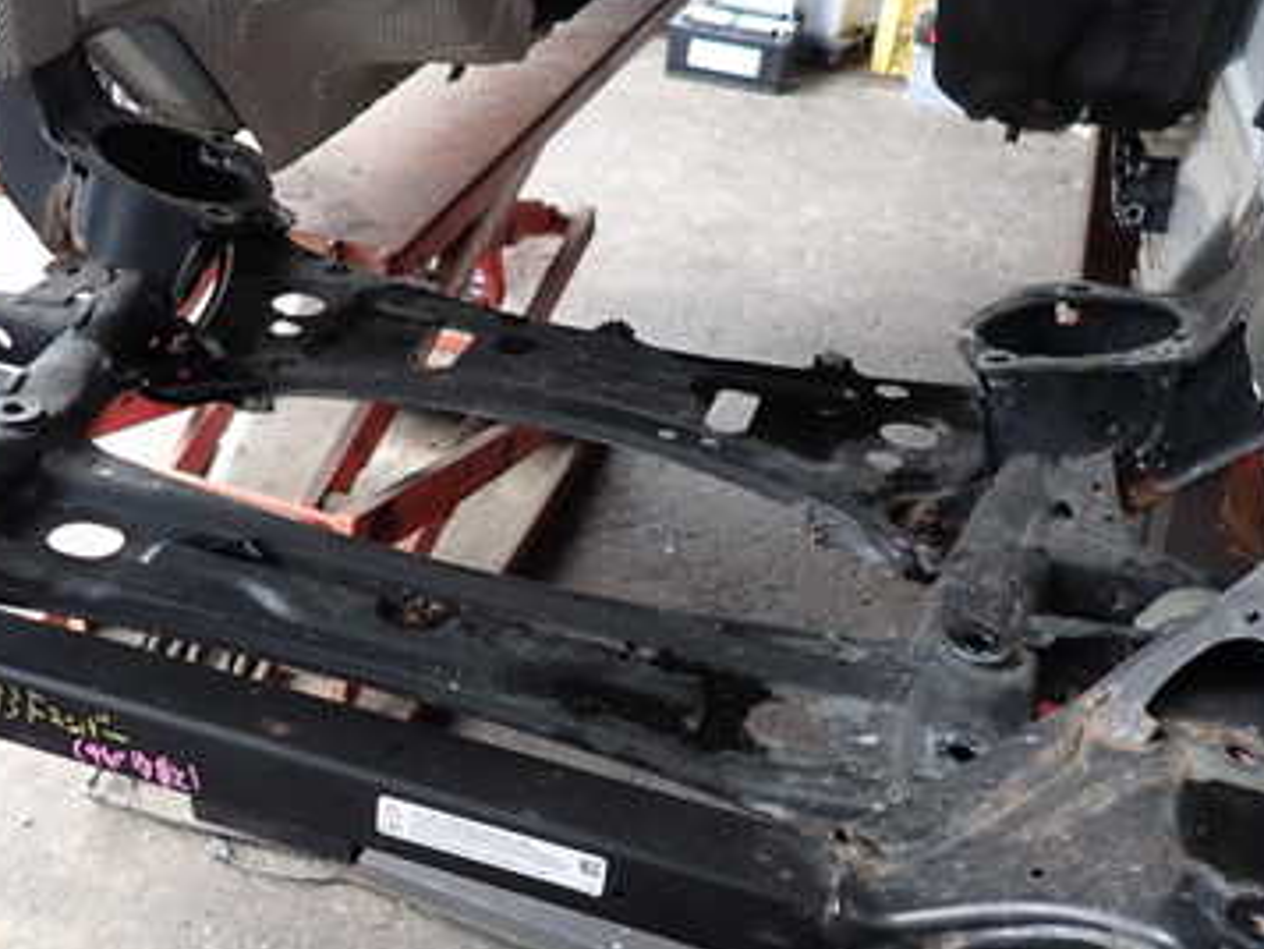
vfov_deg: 34.1
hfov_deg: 44.3
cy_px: 613
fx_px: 1534
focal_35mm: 42
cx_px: 446
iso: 100
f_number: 2
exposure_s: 1/60
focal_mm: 4.5
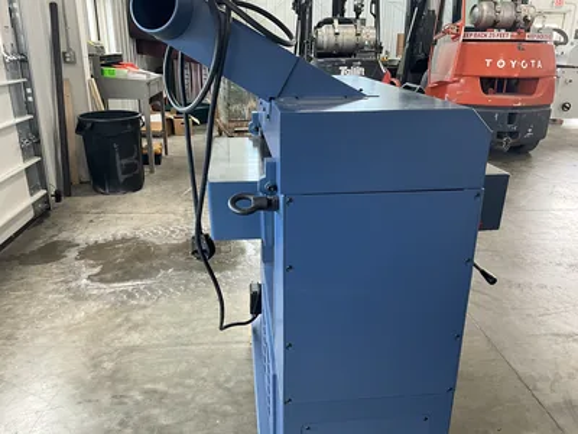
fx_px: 484
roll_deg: +0.1
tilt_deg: -20.8
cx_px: 289
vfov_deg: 48.2
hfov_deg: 61.7
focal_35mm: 29
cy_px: 217
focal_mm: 3
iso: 64
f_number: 1.8
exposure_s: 1/71
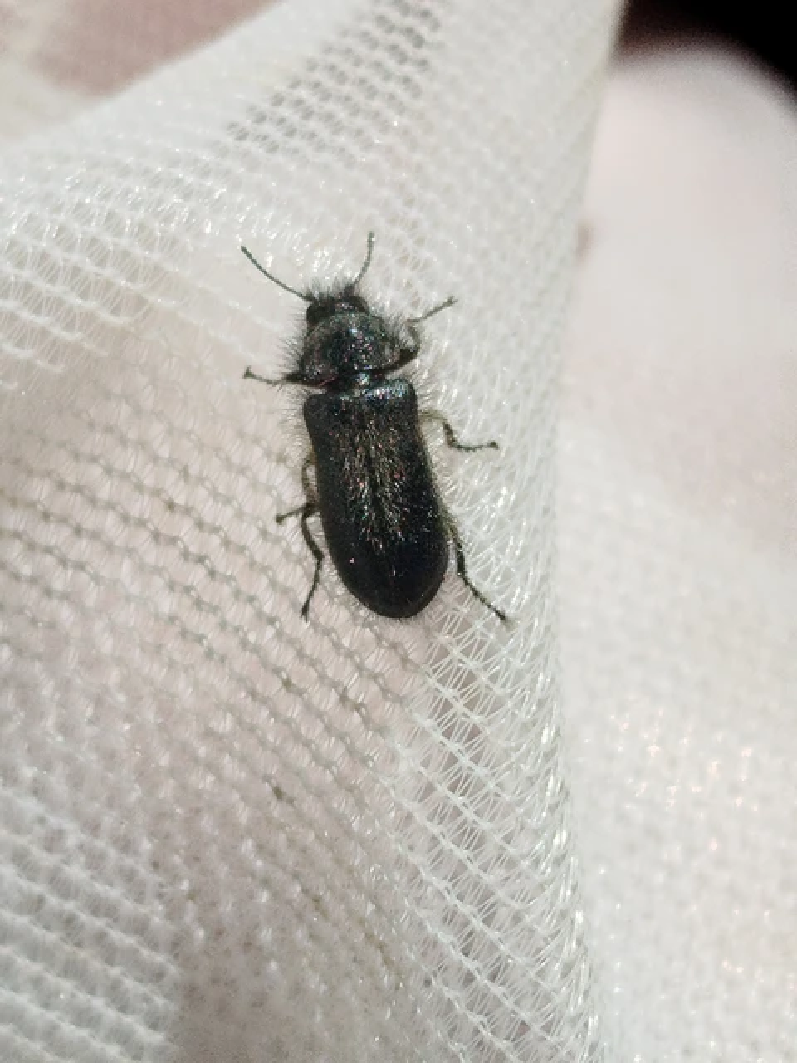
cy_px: 532
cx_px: 398
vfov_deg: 43.9
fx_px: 1320
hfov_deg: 33.6
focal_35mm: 43
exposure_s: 1/1084
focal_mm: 5.31
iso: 50
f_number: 1.7
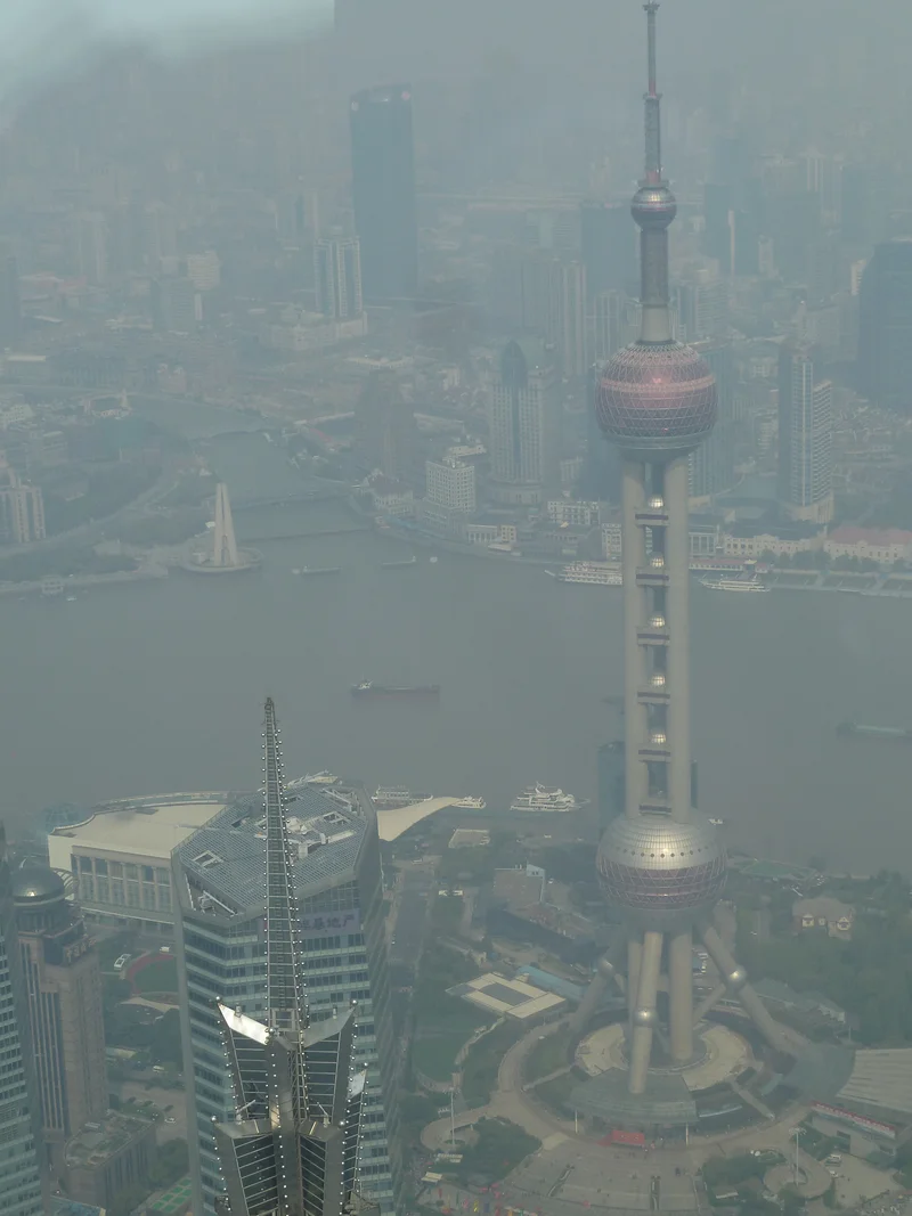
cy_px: 608
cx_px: 456
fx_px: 2741
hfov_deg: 18.9
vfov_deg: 25.0
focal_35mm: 78
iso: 80
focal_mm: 12.8
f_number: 5
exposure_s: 1/400
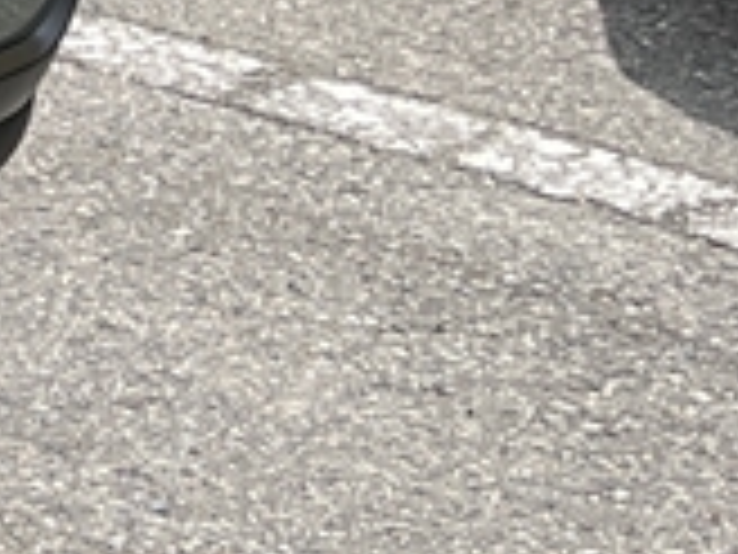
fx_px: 4328
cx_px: -1638
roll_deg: -0.8
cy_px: -883
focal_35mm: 203
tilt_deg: -7.2
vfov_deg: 6.8
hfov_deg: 8.0
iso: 50
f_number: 1.6
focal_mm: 5.1
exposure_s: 1/1389
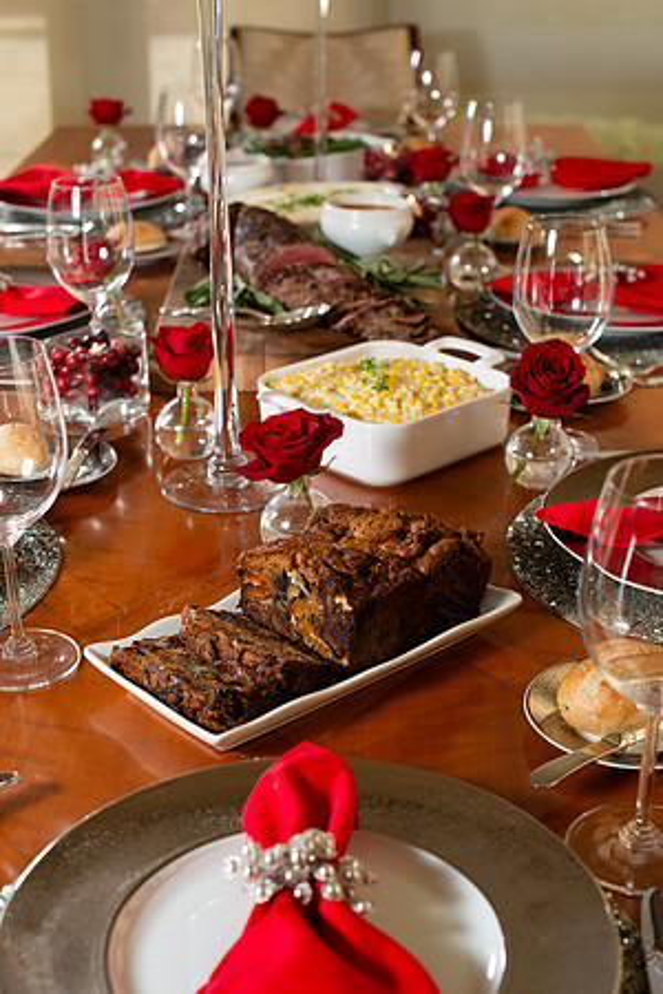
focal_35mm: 50
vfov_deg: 39.6
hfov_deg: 27.0
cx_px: 332
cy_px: 497
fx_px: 1381
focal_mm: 50
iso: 320
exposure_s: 1/100
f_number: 5
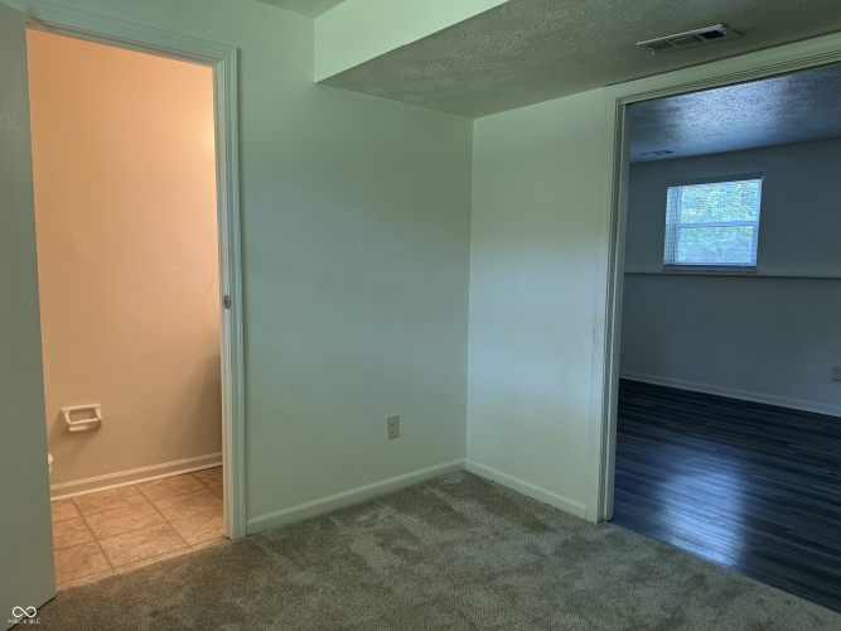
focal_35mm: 24
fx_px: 583
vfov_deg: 56.8
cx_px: 420
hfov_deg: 71.6
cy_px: 316
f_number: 1.78
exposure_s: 1/60
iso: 125
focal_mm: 6.76
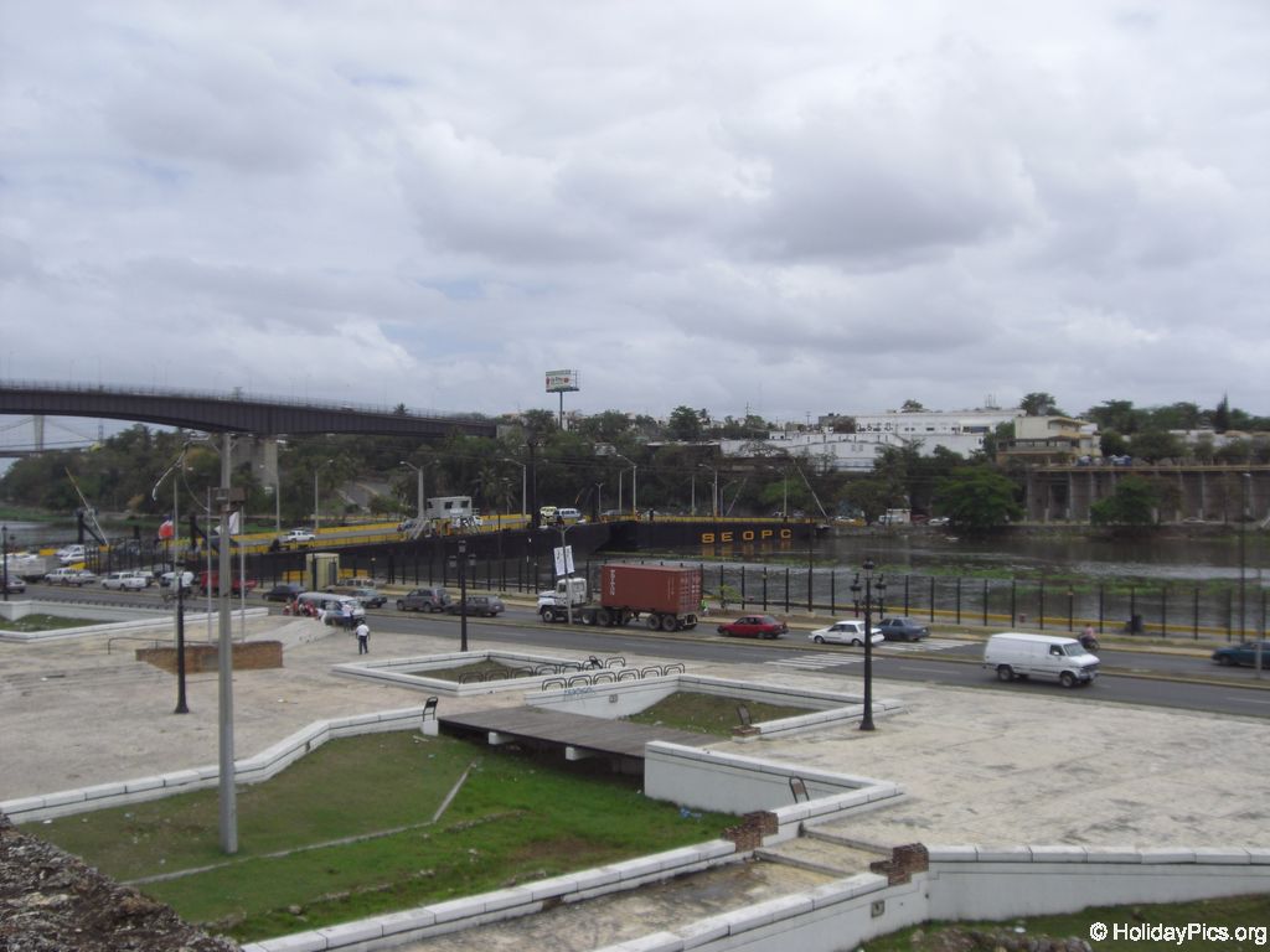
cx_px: 635
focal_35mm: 38
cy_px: 476
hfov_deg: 49.0
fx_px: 1394
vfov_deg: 37.7
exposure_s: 1/250
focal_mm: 6.2
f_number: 8
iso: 64
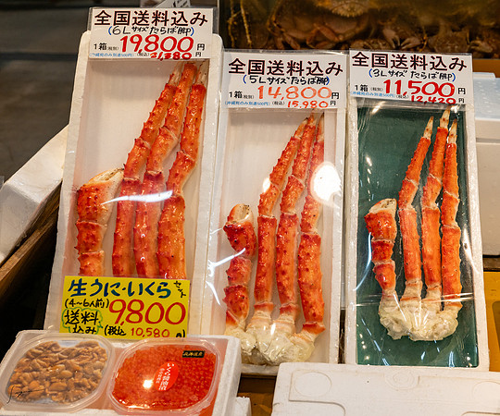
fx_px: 781
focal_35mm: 52
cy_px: 208
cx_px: 285
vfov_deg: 29.9
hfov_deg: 35.4
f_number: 5.6
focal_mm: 45
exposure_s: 1/160
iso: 280
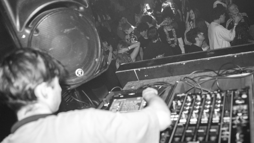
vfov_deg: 30.4
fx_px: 263
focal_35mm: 39
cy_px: 77
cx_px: 142
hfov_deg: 51.5
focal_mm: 31
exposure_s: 1/200
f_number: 2.8
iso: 2500
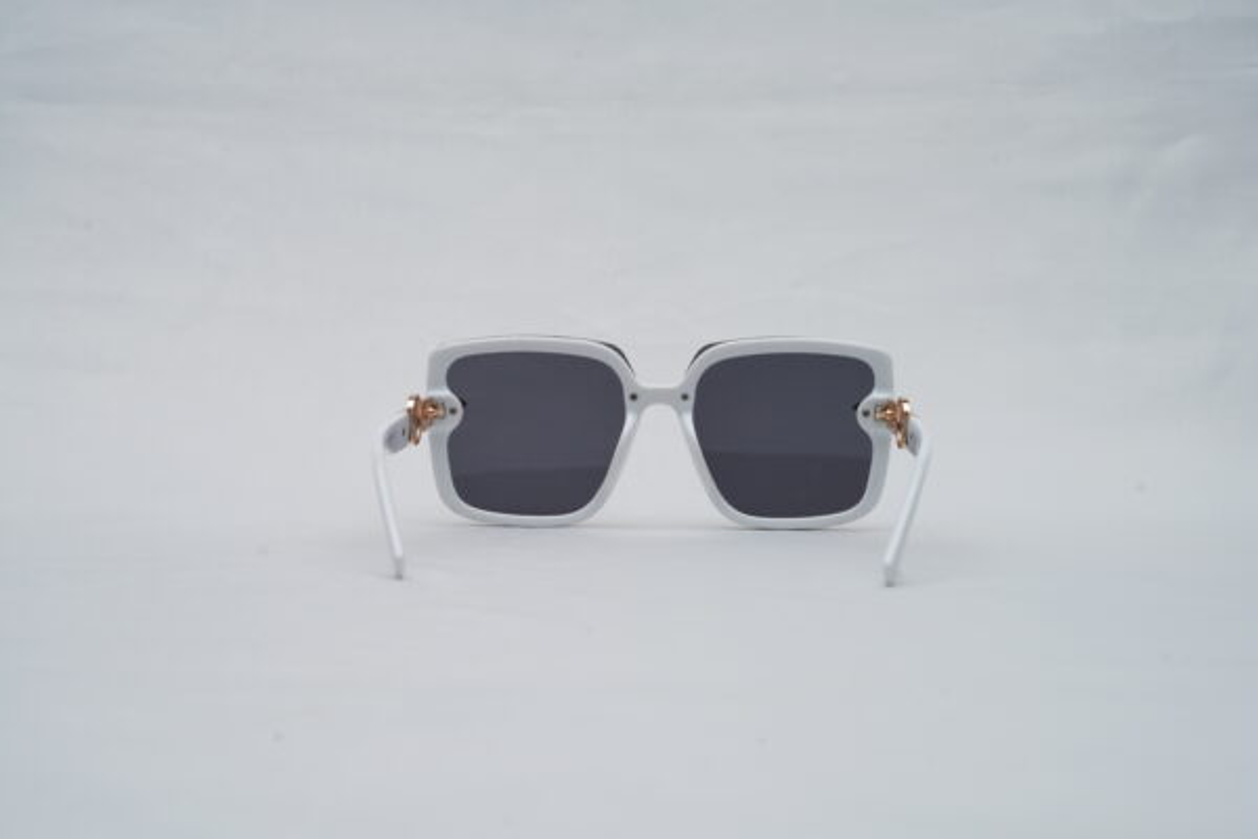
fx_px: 1747
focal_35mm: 50
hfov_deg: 39.6
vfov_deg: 27.0
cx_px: 629
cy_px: 420
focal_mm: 50
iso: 100
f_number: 9
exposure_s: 1/160
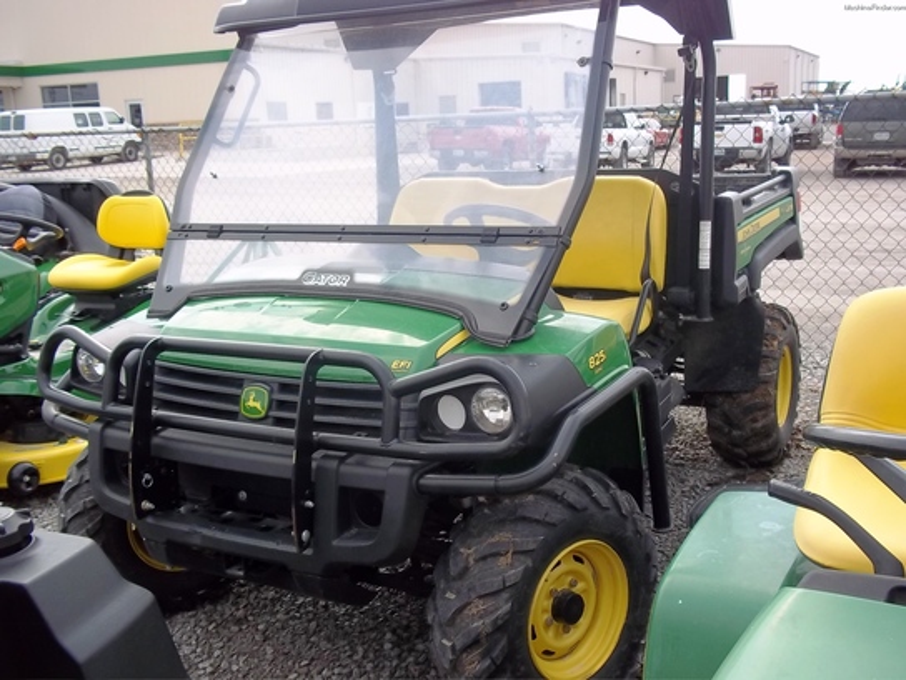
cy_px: 340
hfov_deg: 51.4
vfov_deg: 39.7
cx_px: 453
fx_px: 942
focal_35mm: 36
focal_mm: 6.5
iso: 80
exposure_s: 1/500
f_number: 3.1
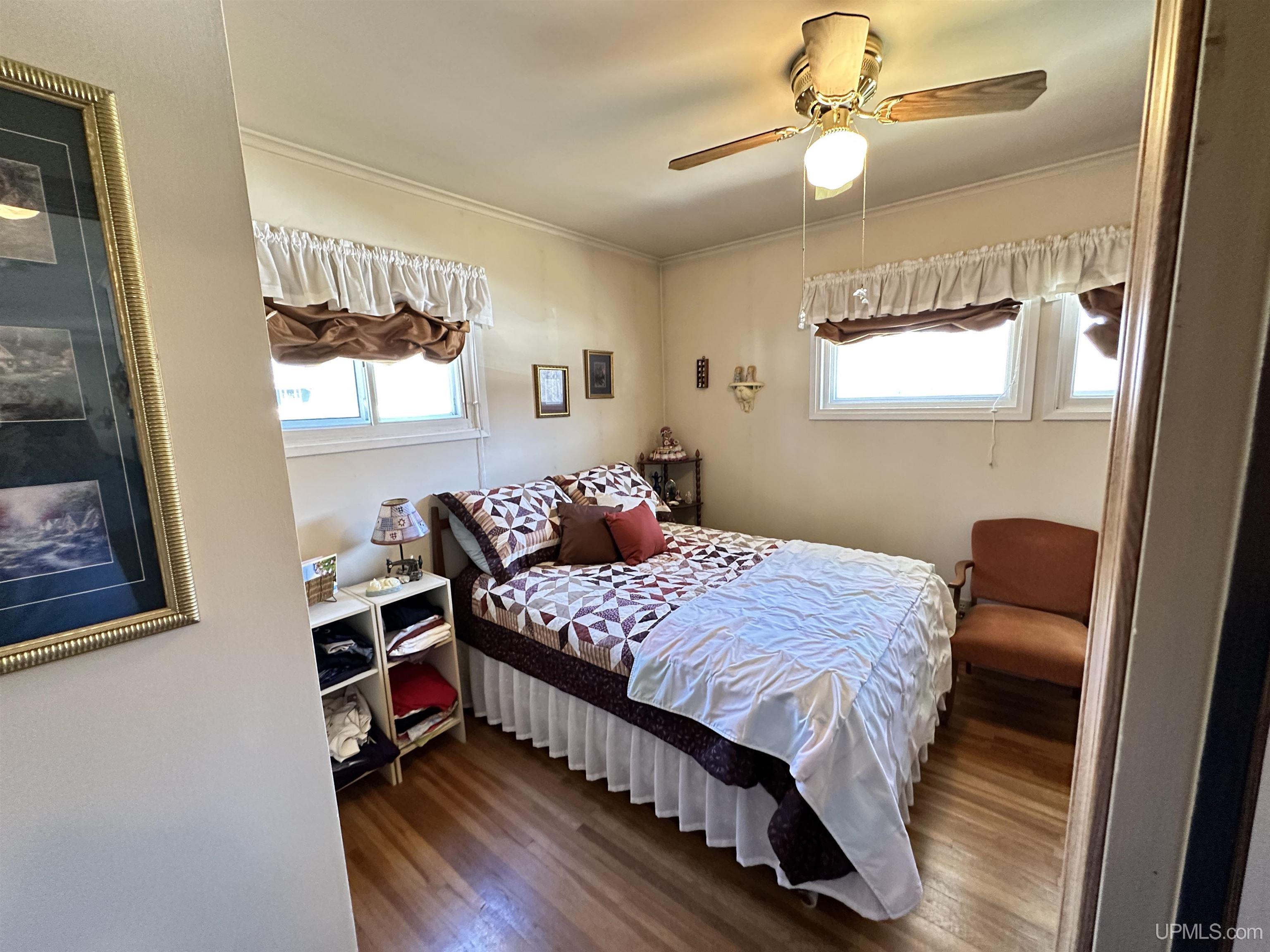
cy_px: 476
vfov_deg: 85.7
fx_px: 514
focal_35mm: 14
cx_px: 635
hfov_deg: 102.1
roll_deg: +1.8
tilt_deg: -8.7
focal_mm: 2.22
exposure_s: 1/60
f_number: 2.2
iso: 400
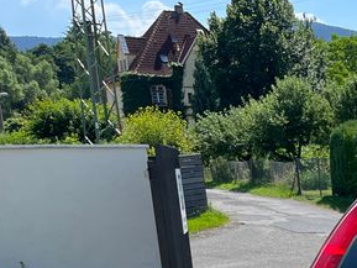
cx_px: 587
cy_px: 457
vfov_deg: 14.5
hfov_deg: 18.1
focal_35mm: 92
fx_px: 949
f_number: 1.6
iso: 50
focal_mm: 5.1
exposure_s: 1/1862
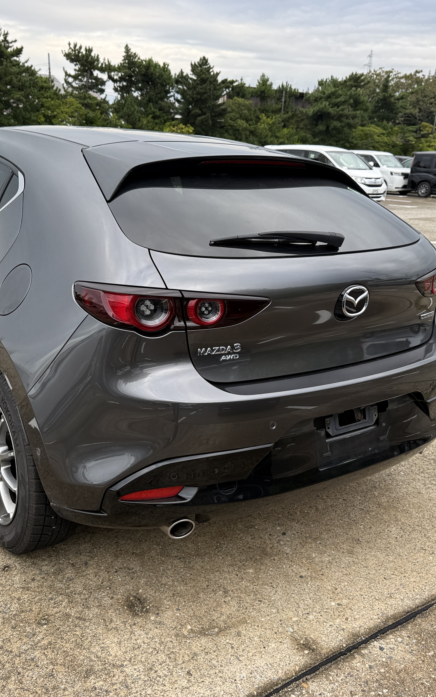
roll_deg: -3.8
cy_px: 349
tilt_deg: -11.0
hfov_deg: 37.2
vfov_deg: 56.7
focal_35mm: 34
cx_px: 188
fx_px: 646
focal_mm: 6.76
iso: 80
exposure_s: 1/494
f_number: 1.78
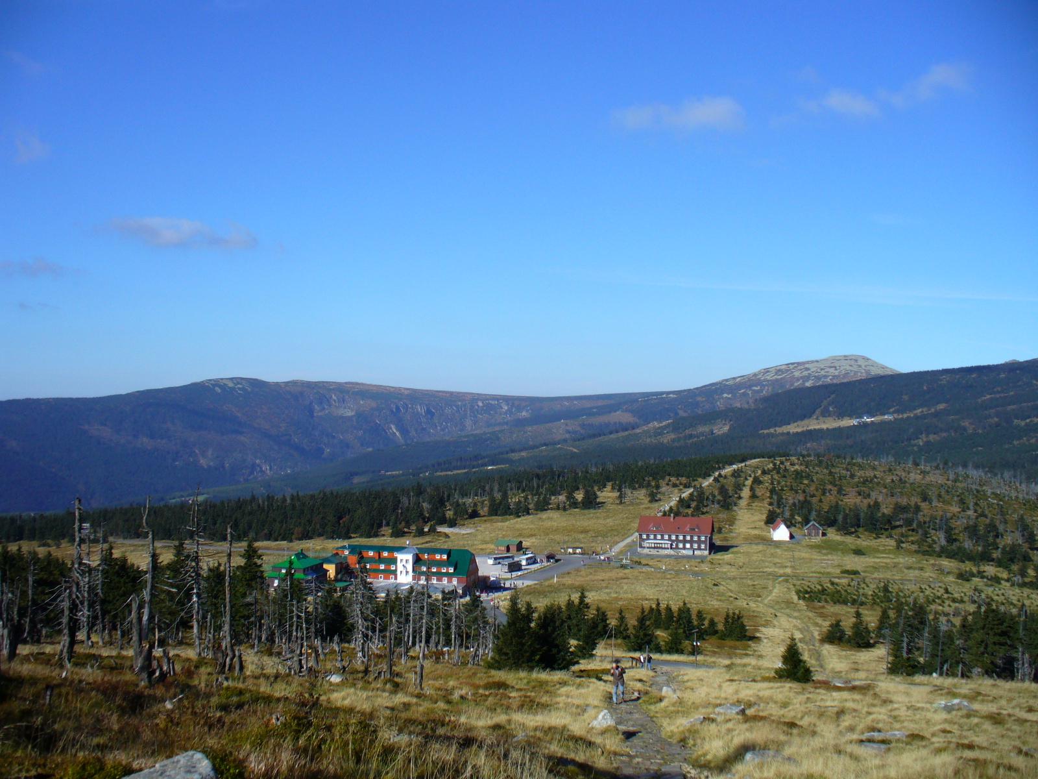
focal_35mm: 37
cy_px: 390
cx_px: 519
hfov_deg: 50.1
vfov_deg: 38.7
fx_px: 1109
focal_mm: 6.1
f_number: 5.6
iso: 80
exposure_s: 1/500
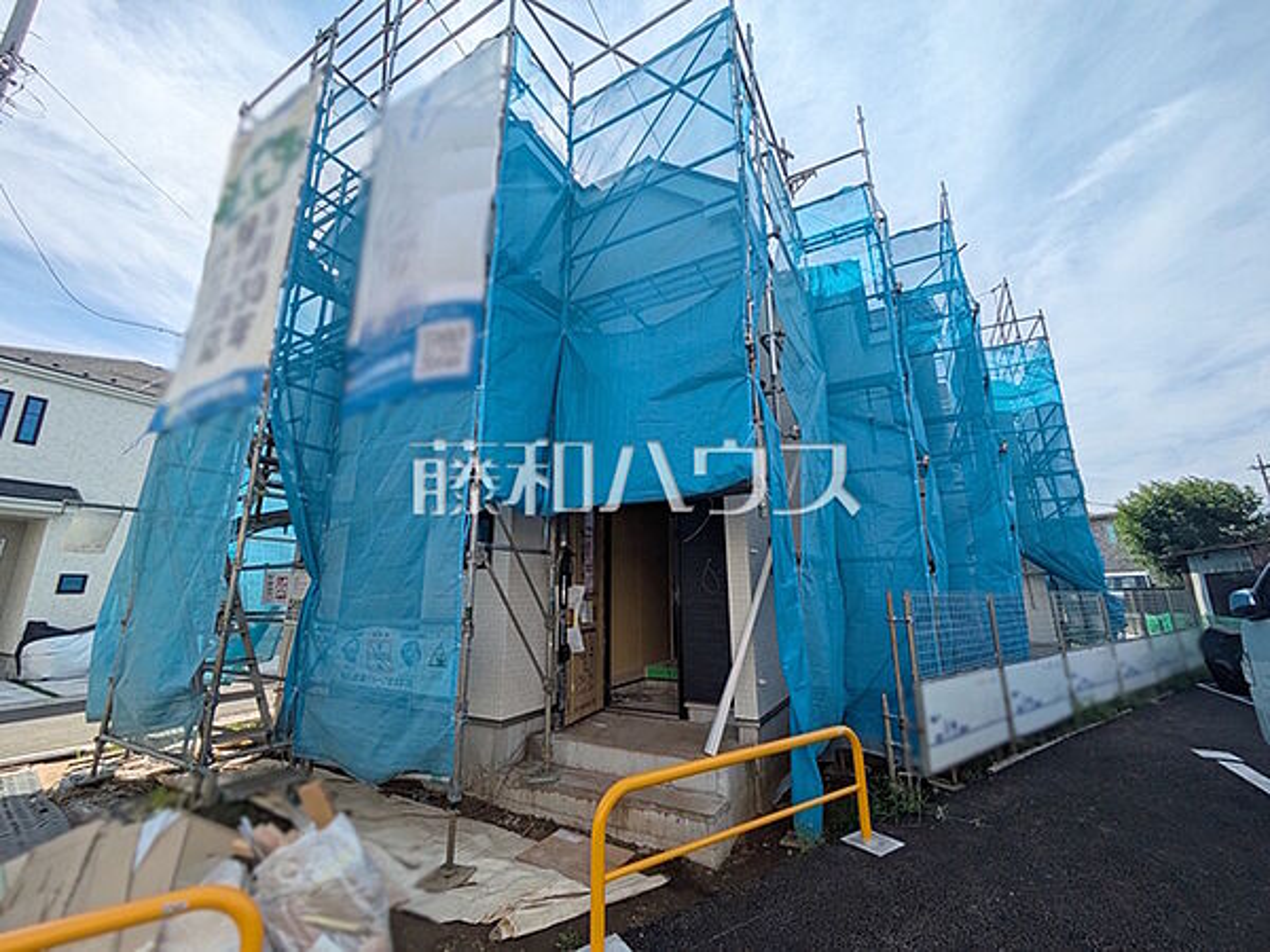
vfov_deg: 85.7
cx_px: 635
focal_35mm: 14
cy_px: 476
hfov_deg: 102.1
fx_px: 514
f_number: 2.2
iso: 49
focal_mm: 1.83
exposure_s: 1/3012
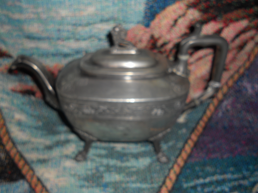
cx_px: 129
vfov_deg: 44.2
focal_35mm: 32
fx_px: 239
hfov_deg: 56.8
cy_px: 96
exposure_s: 1/25
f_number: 8.8
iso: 80
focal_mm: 5.8
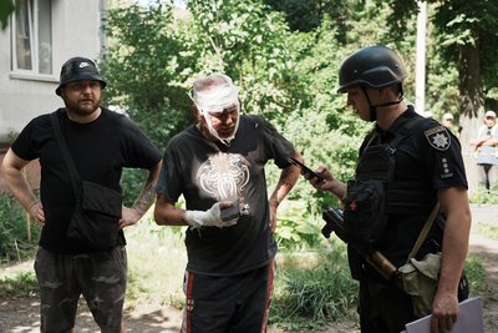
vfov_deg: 30.5
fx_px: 609
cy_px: 166
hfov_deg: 44.5
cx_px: 249
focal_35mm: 44
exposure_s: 1/400
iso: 100
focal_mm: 44
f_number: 3.5
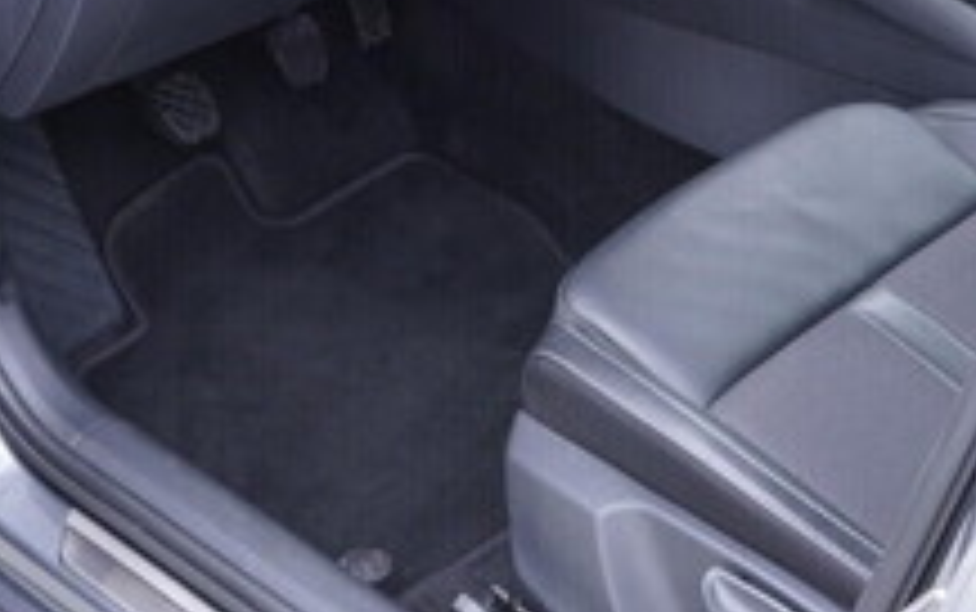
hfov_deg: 22.3
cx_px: 562
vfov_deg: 13.8
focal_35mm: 93
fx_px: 2476
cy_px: -38
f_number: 2.8
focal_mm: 24
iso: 320
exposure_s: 1/40
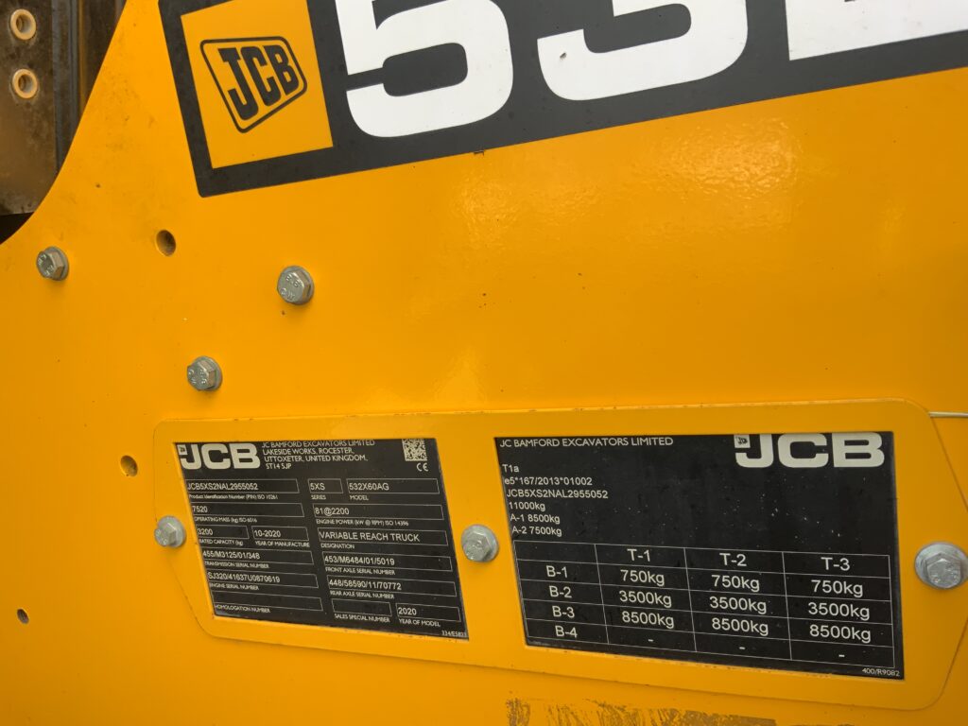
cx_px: 484
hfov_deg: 61.7
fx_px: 811
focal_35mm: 29
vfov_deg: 48.2
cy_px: 363
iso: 16
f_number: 1.8
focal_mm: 3
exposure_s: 1/300
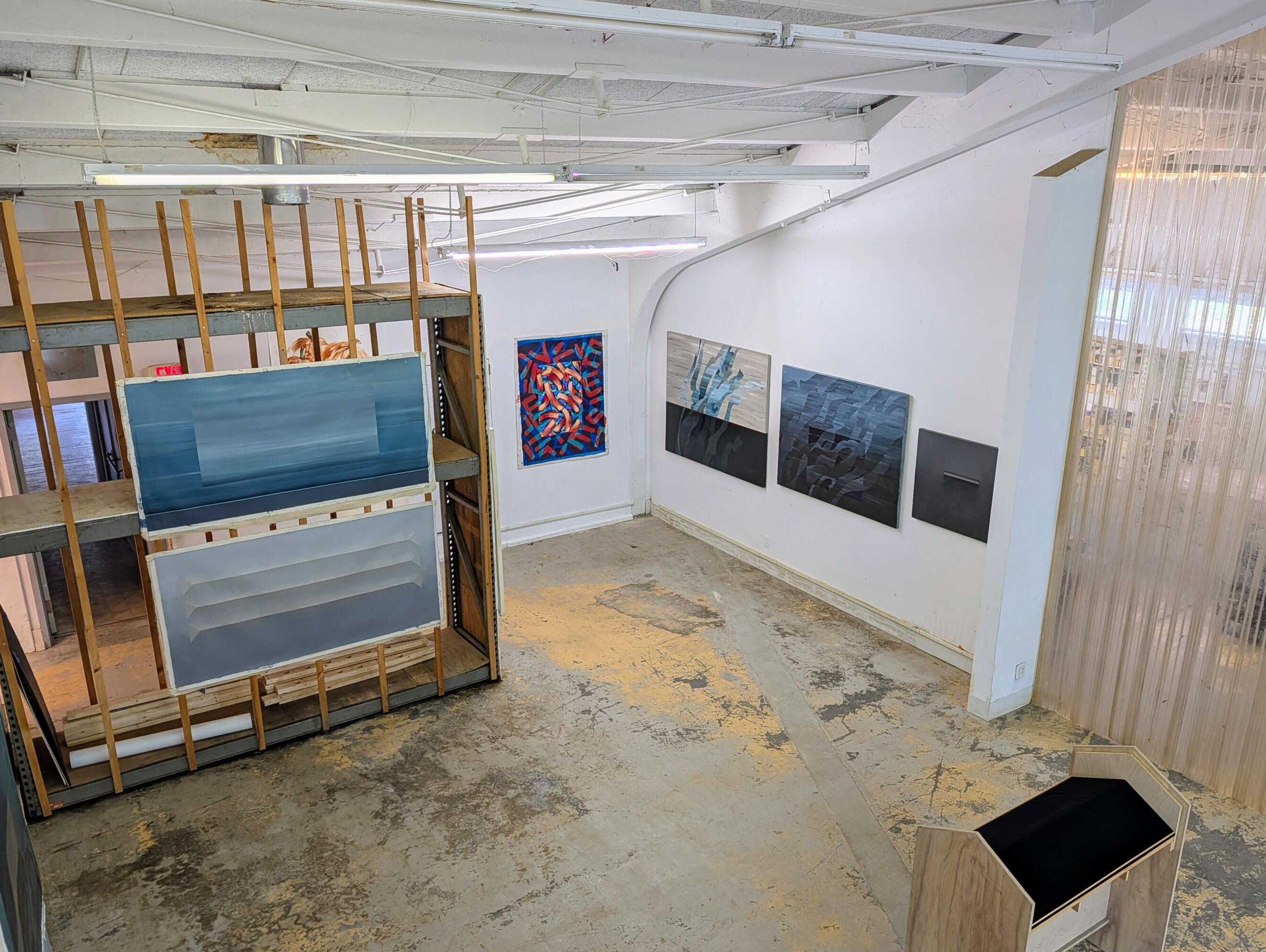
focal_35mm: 27
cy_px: 502
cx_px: 676
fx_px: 989
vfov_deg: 51.4
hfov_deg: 65.2
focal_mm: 6.9
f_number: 1.68
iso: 25
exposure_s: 1/187
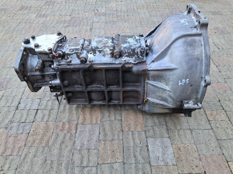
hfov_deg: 67.3
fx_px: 175
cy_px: 87
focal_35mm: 26
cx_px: 116
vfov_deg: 53.0
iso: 50
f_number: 1.8
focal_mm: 3.98
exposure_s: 1/50
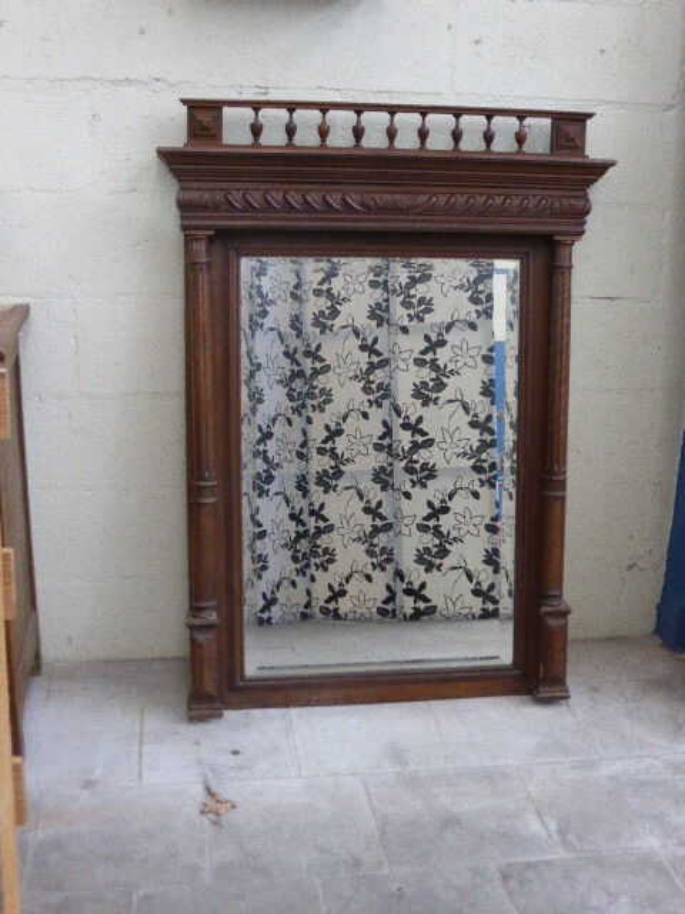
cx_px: 342
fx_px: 1214
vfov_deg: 41.2
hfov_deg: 31.5
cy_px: 457
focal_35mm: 46
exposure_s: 1/15
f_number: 4.1
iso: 800
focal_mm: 7.9
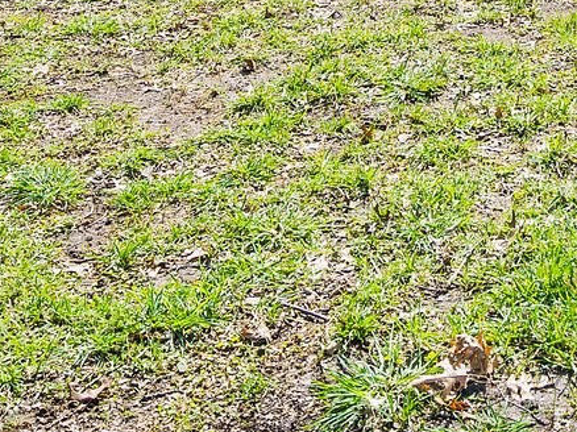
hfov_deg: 21.2
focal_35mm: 81
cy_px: -398
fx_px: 1349
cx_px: 809
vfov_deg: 15.2
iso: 125
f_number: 8
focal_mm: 18
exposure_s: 1/25
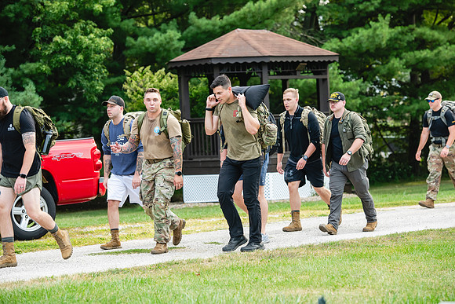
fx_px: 1466
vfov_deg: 11.8
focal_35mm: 116
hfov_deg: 17.6
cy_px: 152
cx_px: 228
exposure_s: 1/400
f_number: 4.5
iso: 500
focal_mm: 116
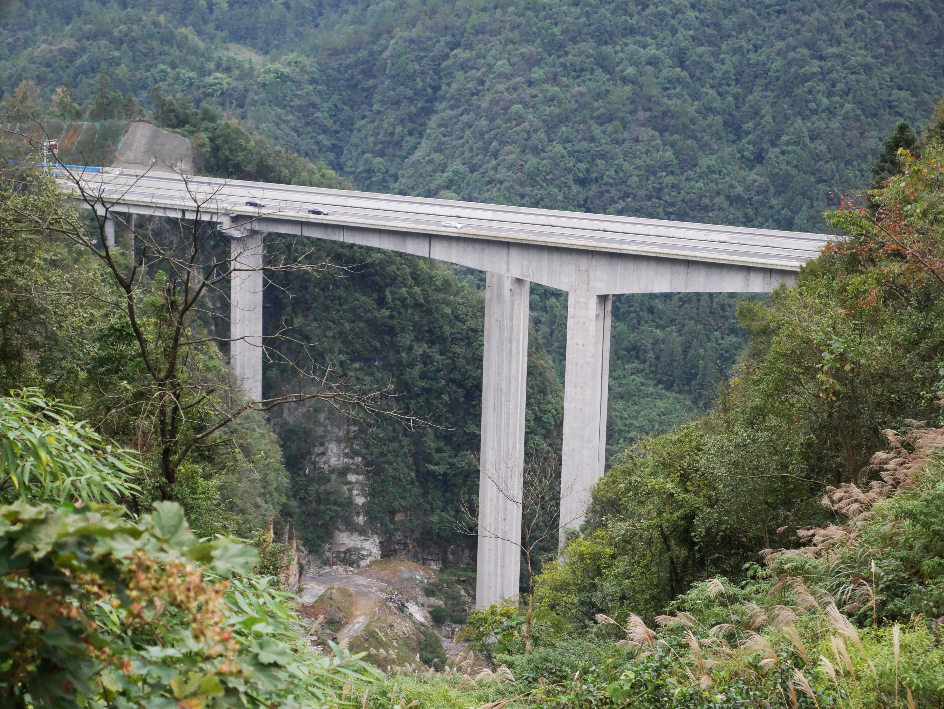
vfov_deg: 17.6
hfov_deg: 23.3
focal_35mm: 84
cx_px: 472
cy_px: 354
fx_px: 2292
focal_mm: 42
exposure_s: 1/100
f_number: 5.6
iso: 800
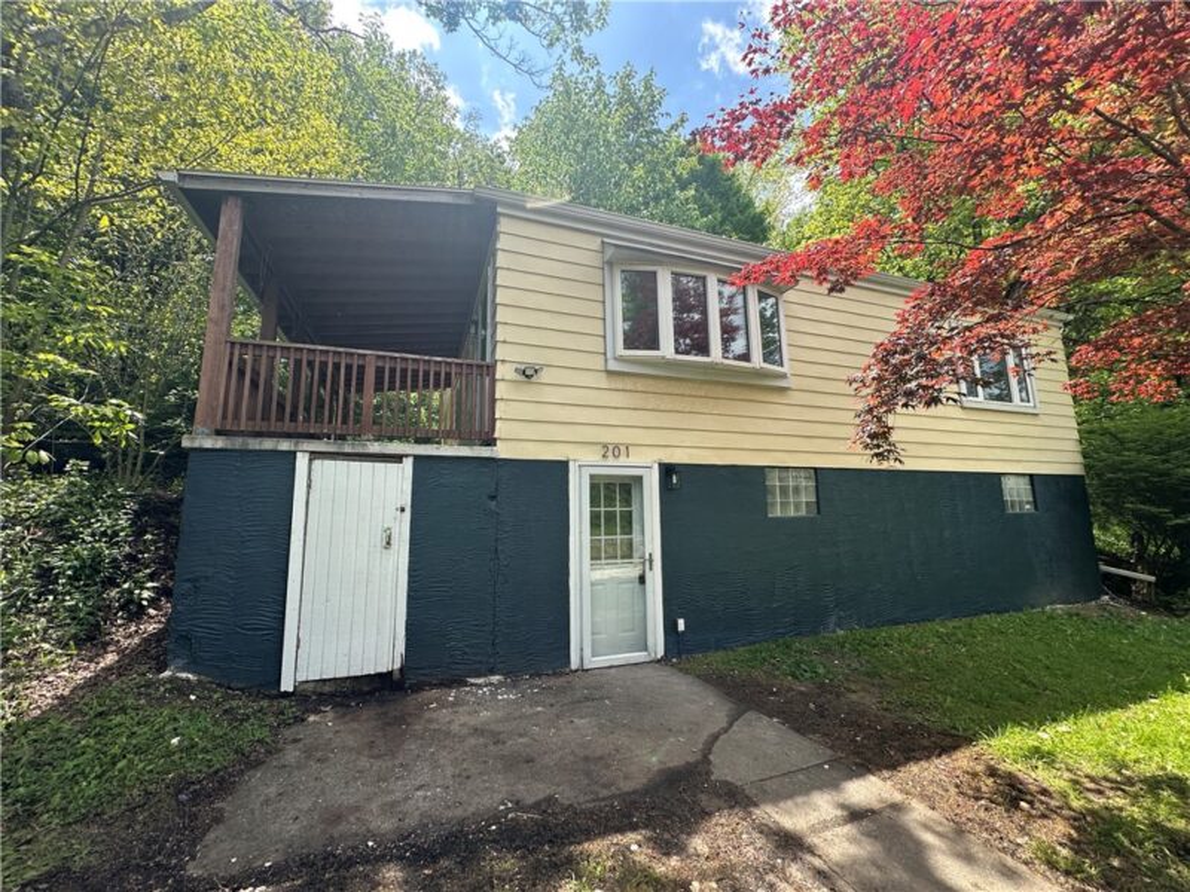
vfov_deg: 85.7
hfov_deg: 102.1
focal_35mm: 14
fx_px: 481
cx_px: 595
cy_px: 446
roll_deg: +1.3
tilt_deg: +5.5
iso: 40
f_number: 2.2
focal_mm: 2.22
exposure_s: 1/678
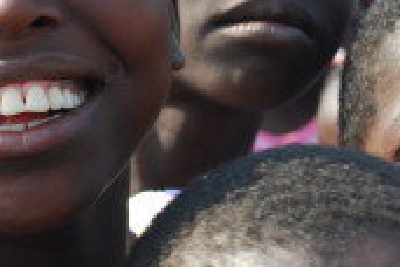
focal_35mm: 194
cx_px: -58
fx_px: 2155
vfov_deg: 7.1
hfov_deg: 10.5
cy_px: 93
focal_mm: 46
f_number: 5.6
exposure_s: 1/125
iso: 125
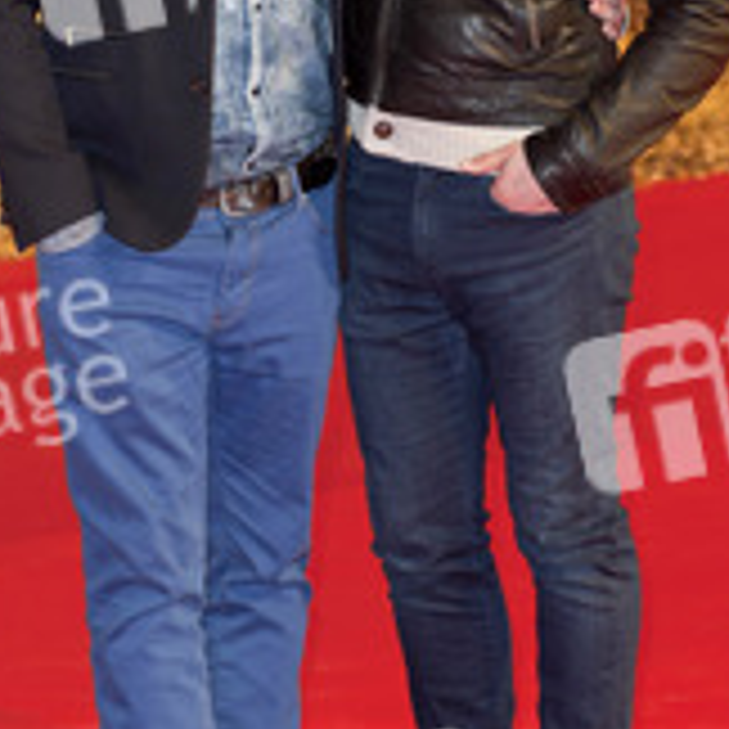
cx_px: 389
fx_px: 4003
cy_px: 162
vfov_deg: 10.4
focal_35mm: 168
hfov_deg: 10.4
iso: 1000
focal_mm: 80
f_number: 5.6
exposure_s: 1/160
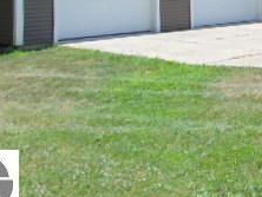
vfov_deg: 18.9
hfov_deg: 24.3
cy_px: -64
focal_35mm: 72
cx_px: 320
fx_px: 546
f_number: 3
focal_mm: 4.5
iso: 80
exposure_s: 1/800
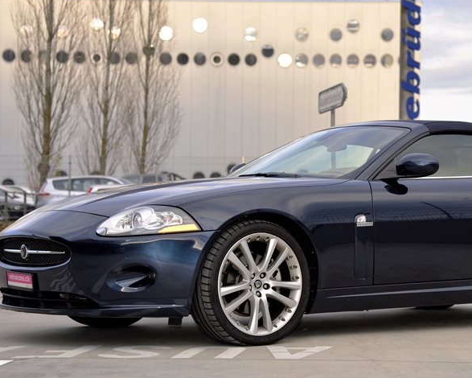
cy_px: 190
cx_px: 316
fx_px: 1328
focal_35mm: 95
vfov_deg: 16.2
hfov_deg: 20.1
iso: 125
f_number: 4
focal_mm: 62
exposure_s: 1/200
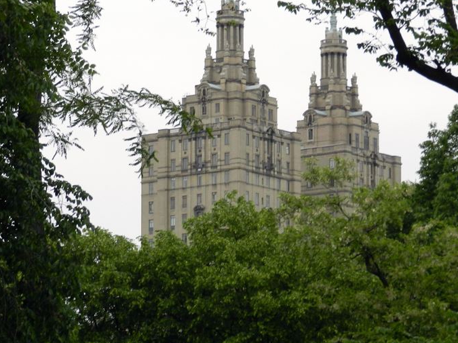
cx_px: 257
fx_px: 2910
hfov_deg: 9.0
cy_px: 158
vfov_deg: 6.8
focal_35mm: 220
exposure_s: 1/100
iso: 160
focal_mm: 25.7
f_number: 5.1
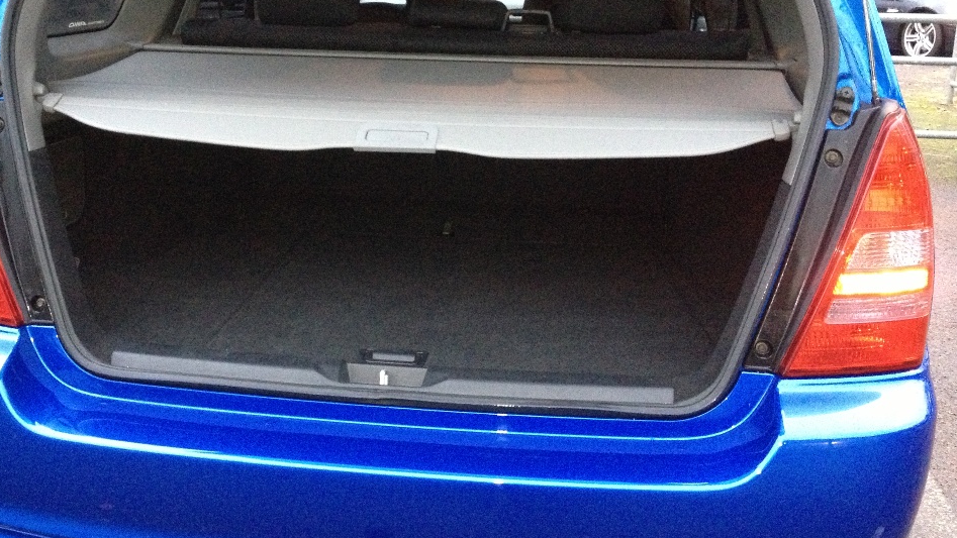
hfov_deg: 44.5
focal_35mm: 46
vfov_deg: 26.0
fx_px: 1167
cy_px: 243
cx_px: 417
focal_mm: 4.28
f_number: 2.4
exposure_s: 1/16
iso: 640
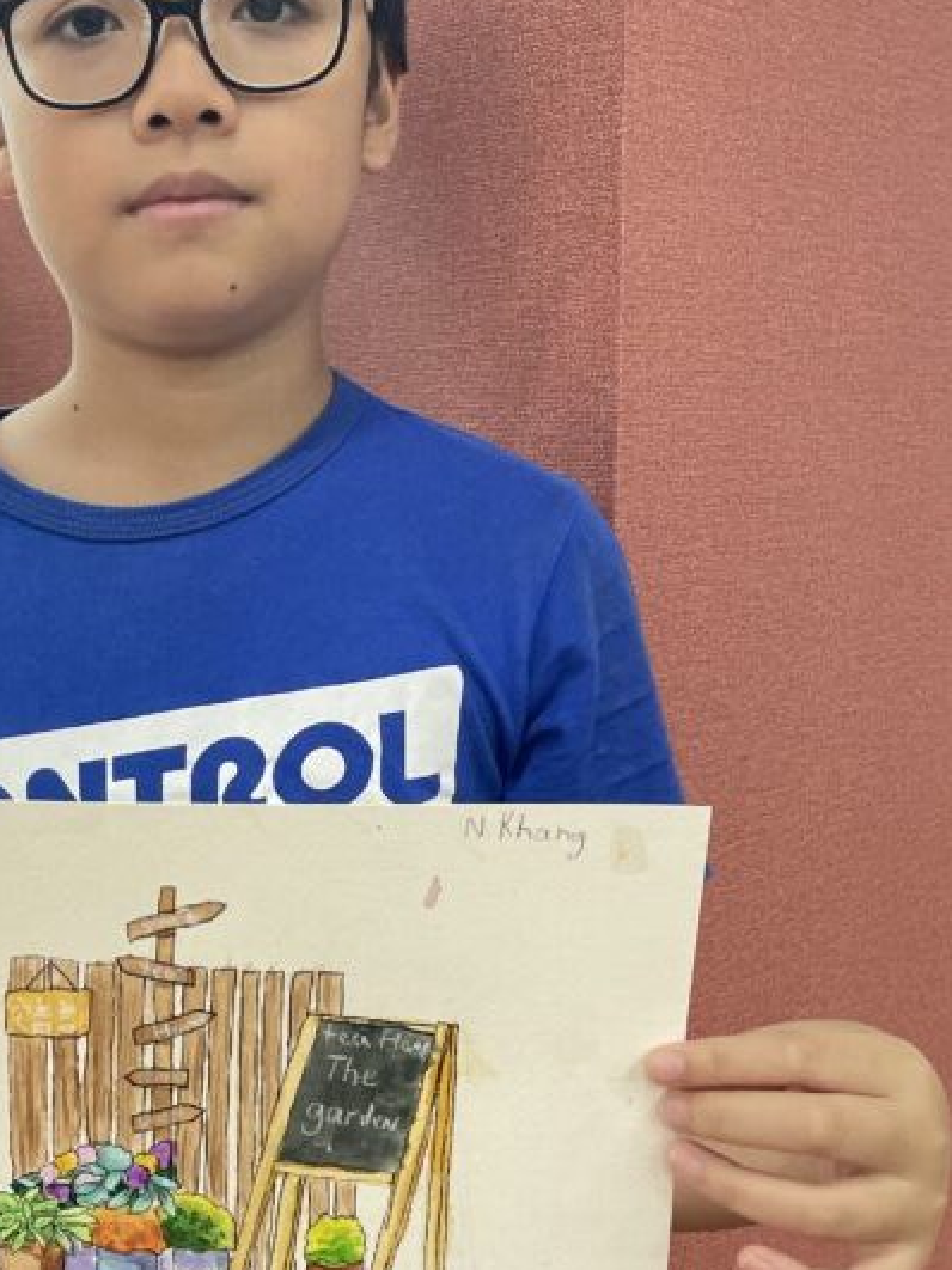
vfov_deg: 38.9
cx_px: 148
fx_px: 1798
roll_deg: +2.5
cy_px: 643
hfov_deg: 28.8
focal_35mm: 49
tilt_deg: -5.3
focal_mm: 4.2
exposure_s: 1/121
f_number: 1.6
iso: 100
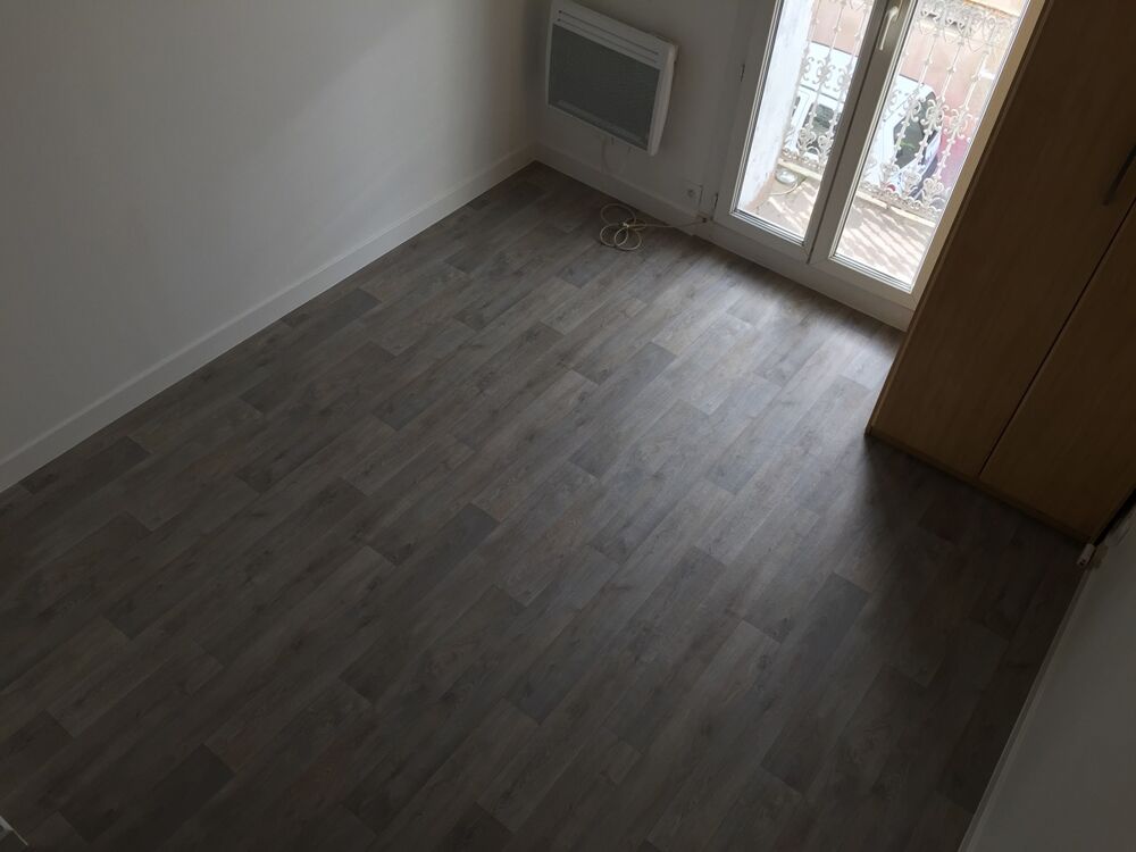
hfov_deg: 61.7
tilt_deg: -46.4
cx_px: 568
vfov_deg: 48.2
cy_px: 426
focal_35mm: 29
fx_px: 952
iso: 40
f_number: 2.2
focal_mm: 4.15
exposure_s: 1/100
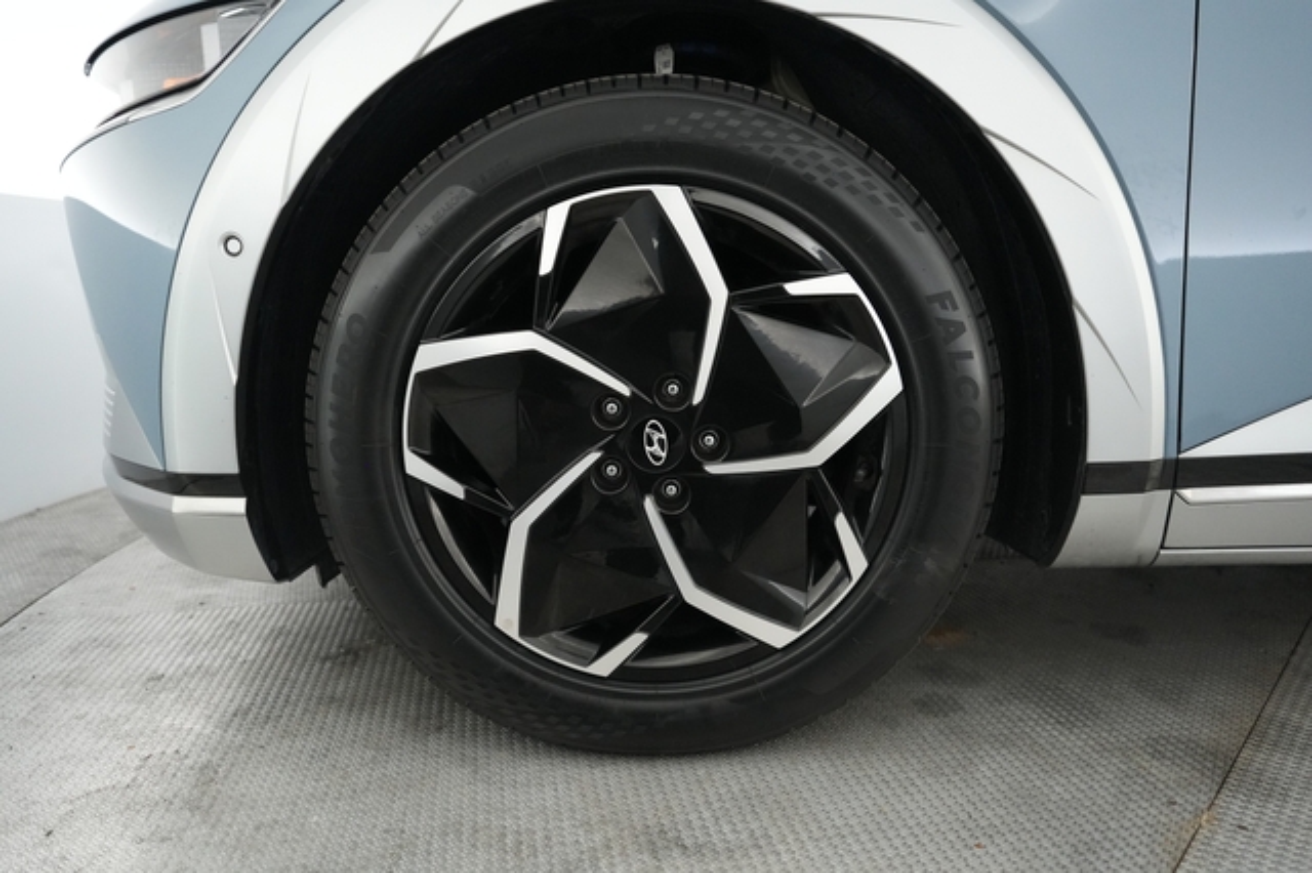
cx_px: 656
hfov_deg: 73.8
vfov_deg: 53.1
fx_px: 874
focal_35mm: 24
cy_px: 436
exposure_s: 1/160
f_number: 2.8
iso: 6400
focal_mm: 24
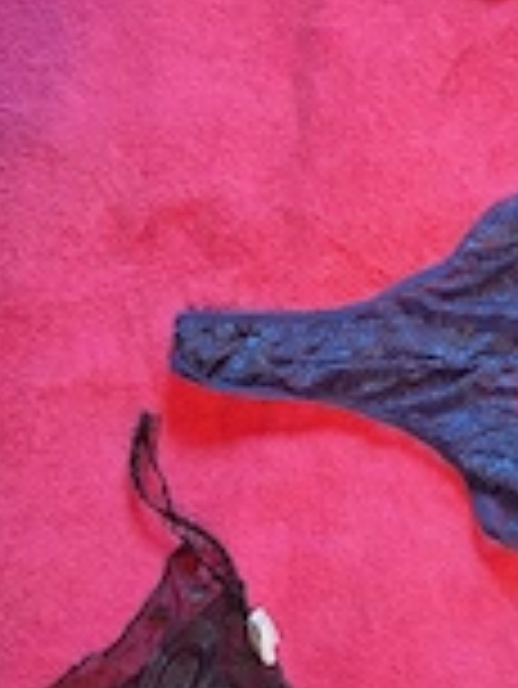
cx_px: 446
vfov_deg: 32.1
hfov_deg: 23.9
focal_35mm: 60
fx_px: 1195
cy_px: 310
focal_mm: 5.54
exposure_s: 1/33
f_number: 1.8
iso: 320
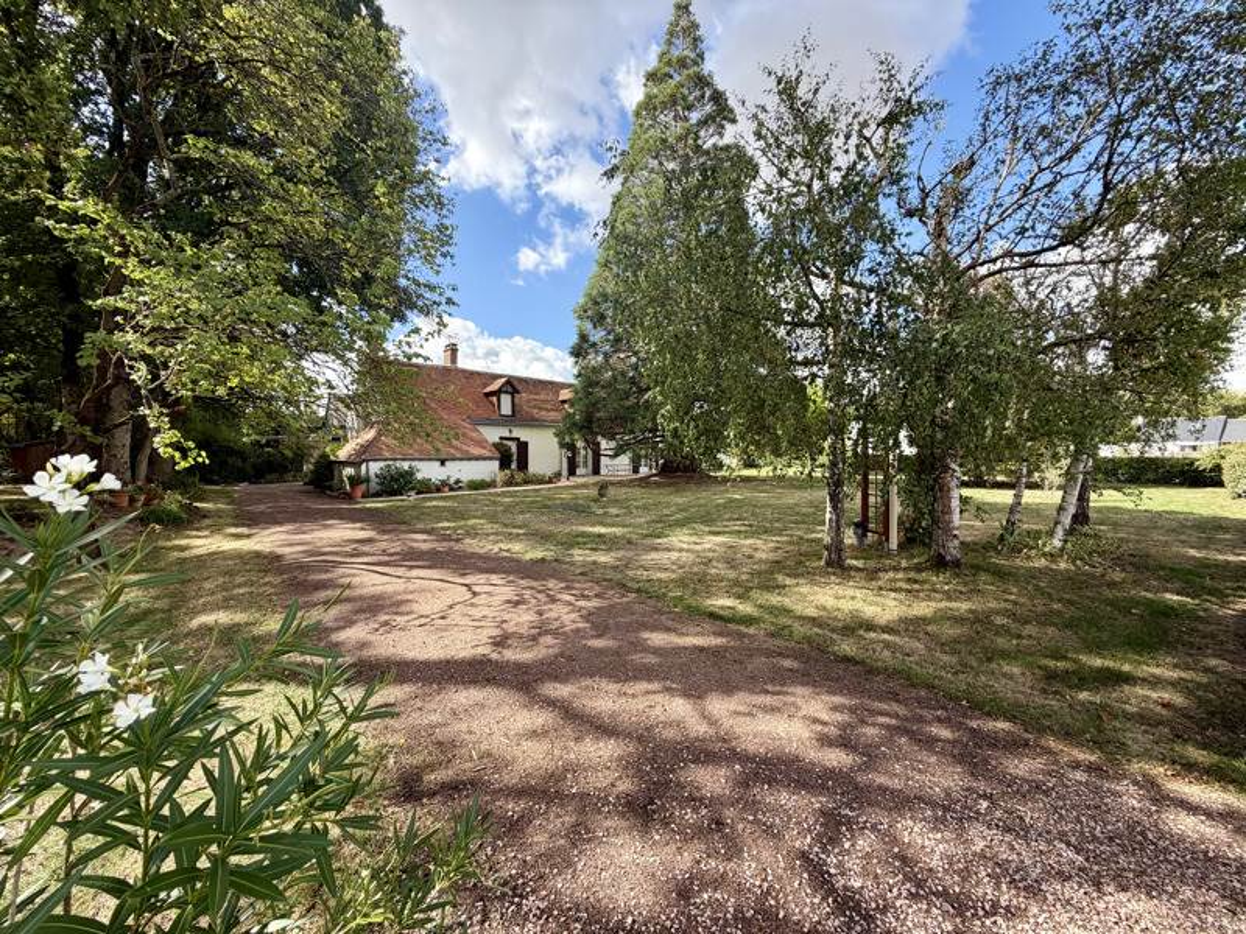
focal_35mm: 14
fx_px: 504
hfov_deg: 102.1
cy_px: 467
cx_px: 623
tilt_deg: -1.3
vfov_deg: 85.7
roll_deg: +0.1
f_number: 2.2
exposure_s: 1/502
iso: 50
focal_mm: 2.22
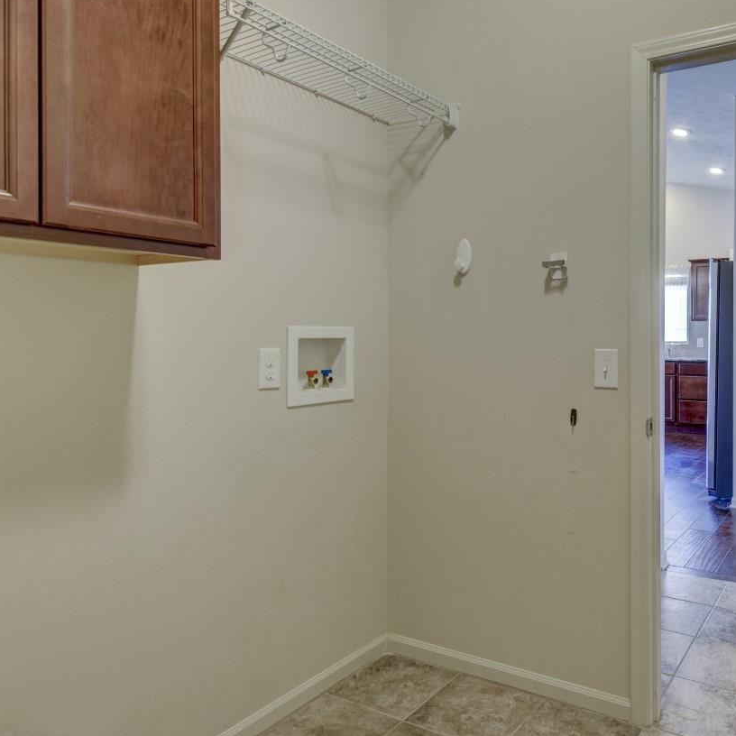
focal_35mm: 25
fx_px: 601
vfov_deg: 62.8
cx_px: 488
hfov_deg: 61.5
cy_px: 339
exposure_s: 1/4
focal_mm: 10
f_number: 6.3
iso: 400
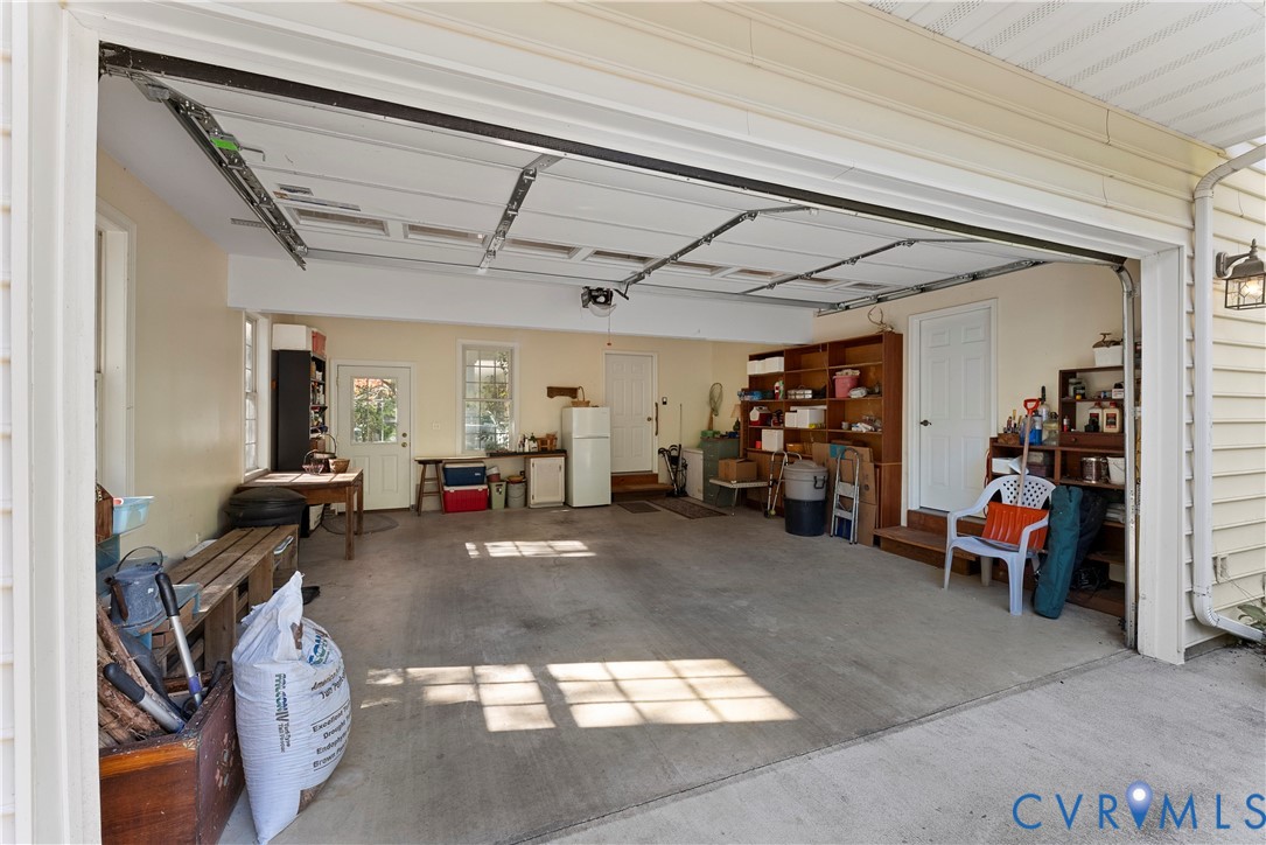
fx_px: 492
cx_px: 633
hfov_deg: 104.2
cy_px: 422
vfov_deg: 81.2
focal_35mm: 14
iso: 640
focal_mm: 14
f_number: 8
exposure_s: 1/50
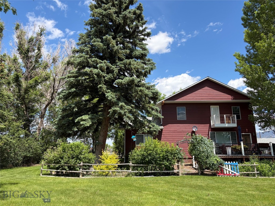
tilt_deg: +14.3
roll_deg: +0.8
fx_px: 207
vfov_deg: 53.1
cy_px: 103
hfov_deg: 67.3
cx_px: 138
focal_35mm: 26
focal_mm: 5.96
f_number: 1.6
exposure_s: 1/2283
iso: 64
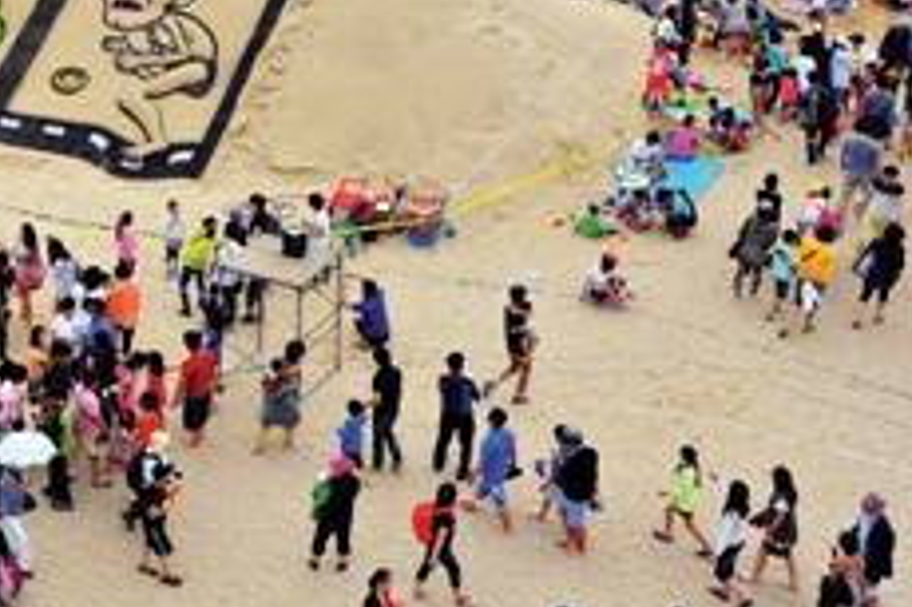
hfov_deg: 25.0
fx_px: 1924
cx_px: -59
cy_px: 10
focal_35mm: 76
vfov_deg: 17.5
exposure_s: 1/500
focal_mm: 35
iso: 320
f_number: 8
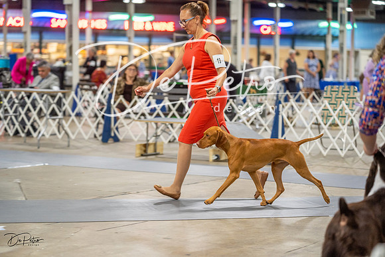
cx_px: 192
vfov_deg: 14.3
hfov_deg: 21.2
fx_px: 1027
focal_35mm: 96
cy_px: 128
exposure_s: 1/160
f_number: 2.8
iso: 2000
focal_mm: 96
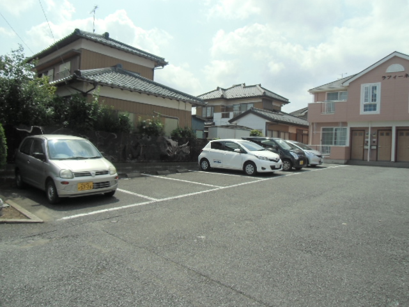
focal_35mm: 24
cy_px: 154
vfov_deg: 56.8
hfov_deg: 71.6
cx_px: 204
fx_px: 284
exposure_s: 1/800
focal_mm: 4.24
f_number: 3
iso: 64
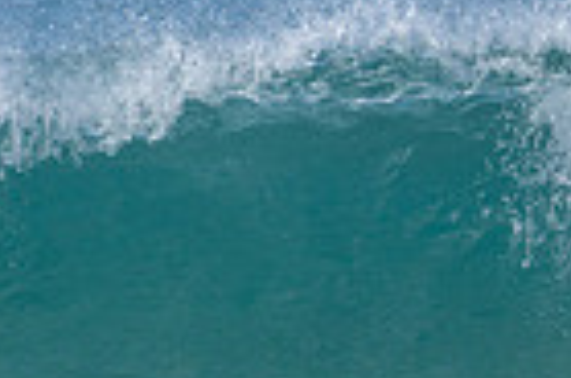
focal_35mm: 2092
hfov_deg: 1.0
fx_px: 33106
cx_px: 1150
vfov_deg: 0.7
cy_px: 212
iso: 160
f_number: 5.6
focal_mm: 500
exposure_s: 1/2000
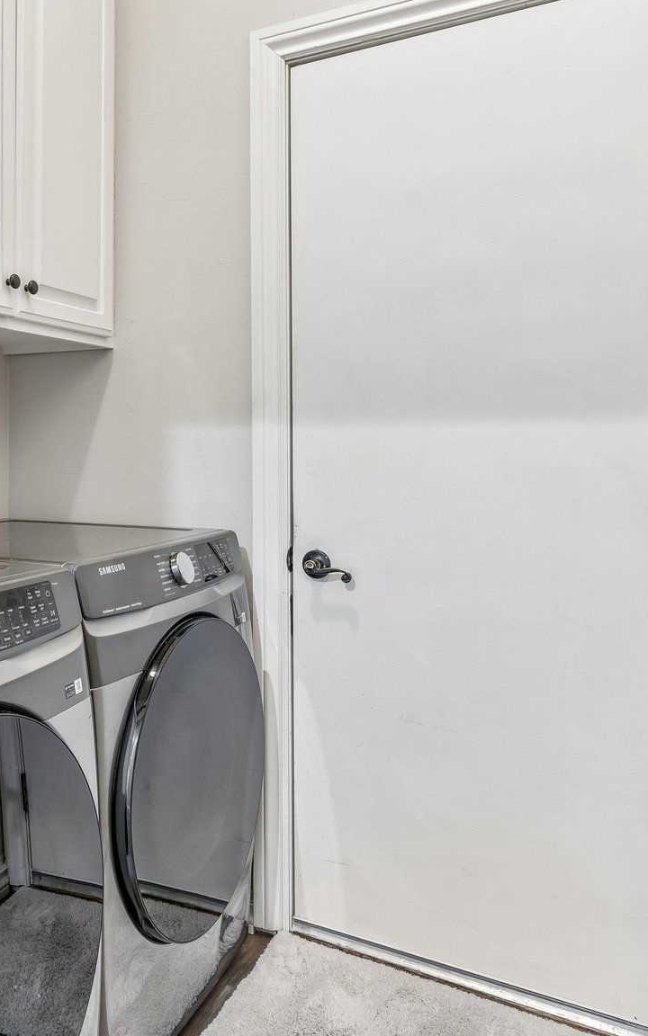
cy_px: 469
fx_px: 819
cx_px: 104
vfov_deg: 64.5
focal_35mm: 29
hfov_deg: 40.8
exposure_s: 1/1.67
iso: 200
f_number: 8
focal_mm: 16
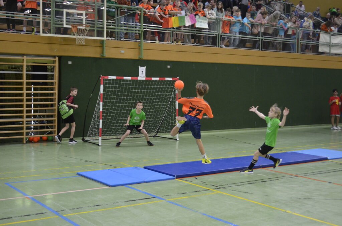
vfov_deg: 26.4
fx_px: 483
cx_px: 171
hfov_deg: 39.0
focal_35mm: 51
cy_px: 113
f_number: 5
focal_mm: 34
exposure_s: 1/320
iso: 1600
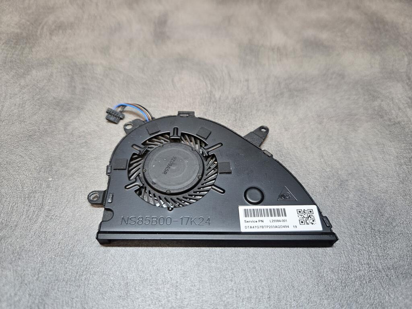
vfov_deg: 58.9
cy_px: 154
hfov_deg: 73.9
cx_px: 206
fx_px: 274
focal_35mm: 23
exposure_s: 1/100
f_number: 1.8
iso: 125
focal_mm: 5.4
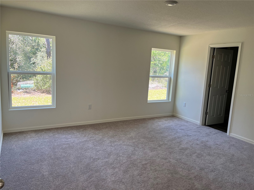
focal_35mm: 26
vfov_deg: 53.1
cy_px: 95
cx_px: 127
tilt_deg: -8.2
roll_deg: -2.7
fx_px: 191
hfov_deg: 67.3
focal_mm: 5.1
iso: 80
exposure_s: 1/121
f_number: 1.6
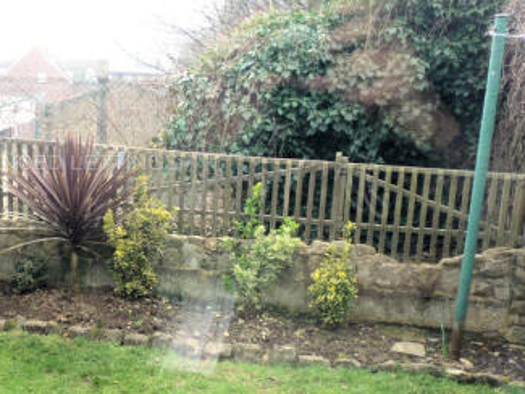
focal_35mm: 52
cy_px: 249
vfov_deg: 27.9
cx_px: 158
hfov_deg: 36.3
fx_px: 789
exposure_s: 1/160
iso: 80
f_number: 3.3
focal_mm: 5.2
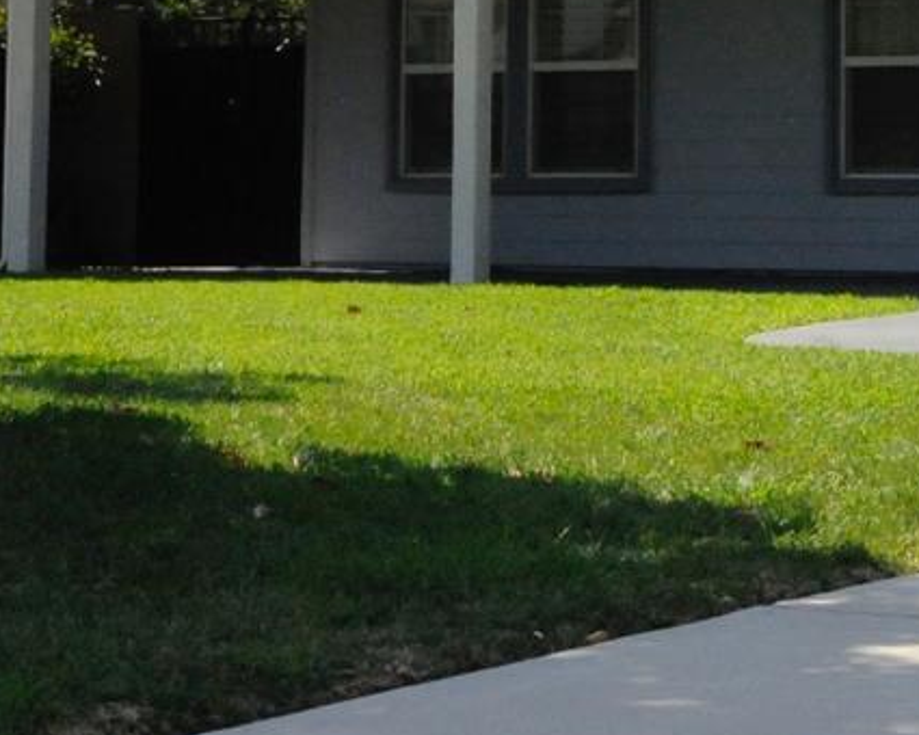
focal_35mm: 129
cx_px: 841
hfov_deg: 14.8
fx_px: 3509
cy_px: -198
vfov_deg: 11.7
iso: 2000
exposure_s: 1/1000
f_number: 16
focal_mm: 26
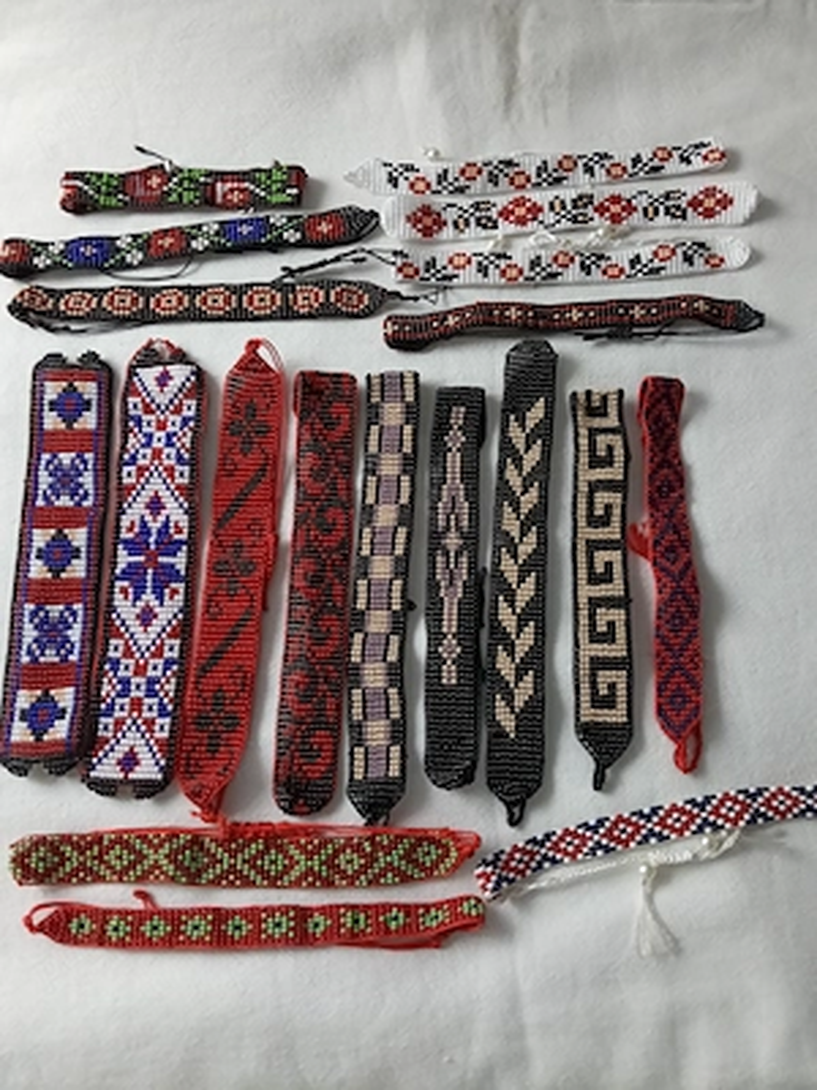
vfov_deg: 65.3
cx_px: 408
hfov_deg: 51.4
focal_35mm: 27
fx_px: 850
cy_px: 545
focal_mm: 3.98
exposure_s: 1/25
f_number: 1.8
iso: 1250
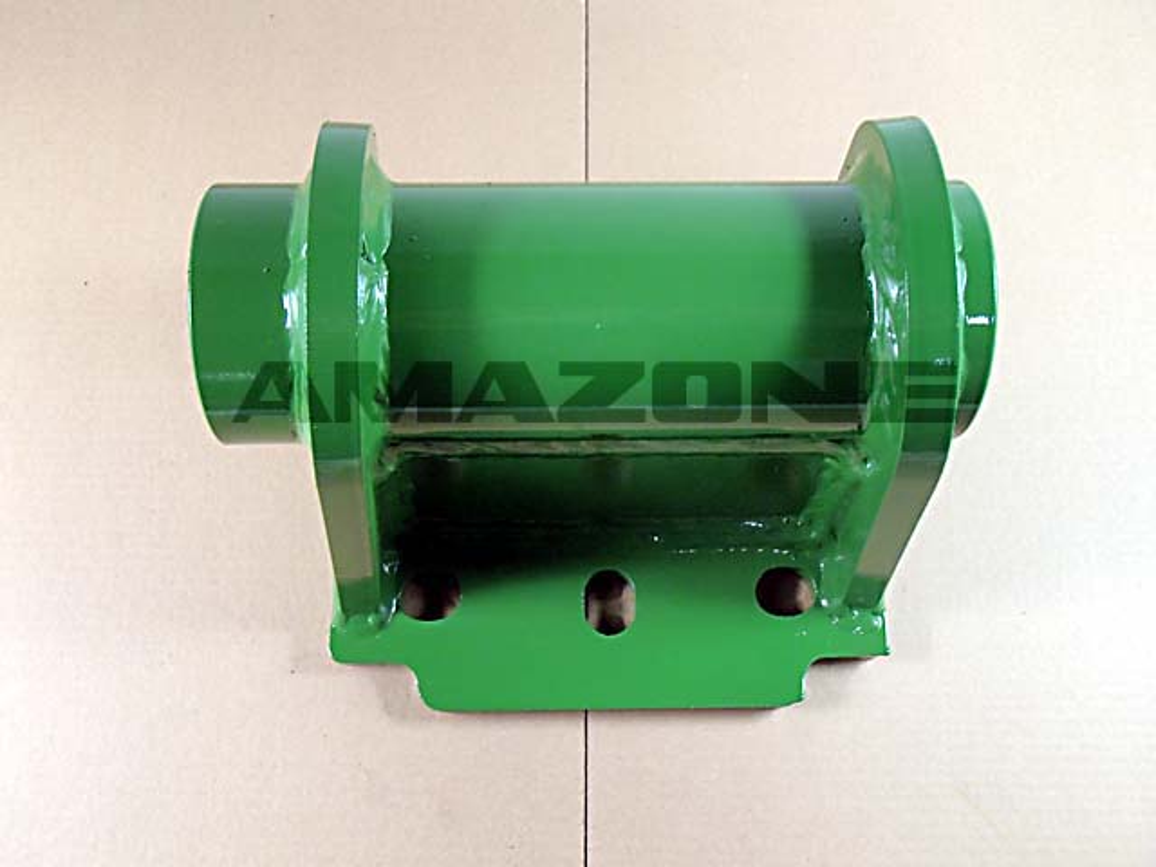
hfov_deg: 50.1
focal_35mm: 37
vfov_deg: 38.7
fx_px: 1236
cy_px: 434
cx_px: 578
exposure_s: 1/25
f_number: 4.7
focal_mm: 6.64
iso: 200
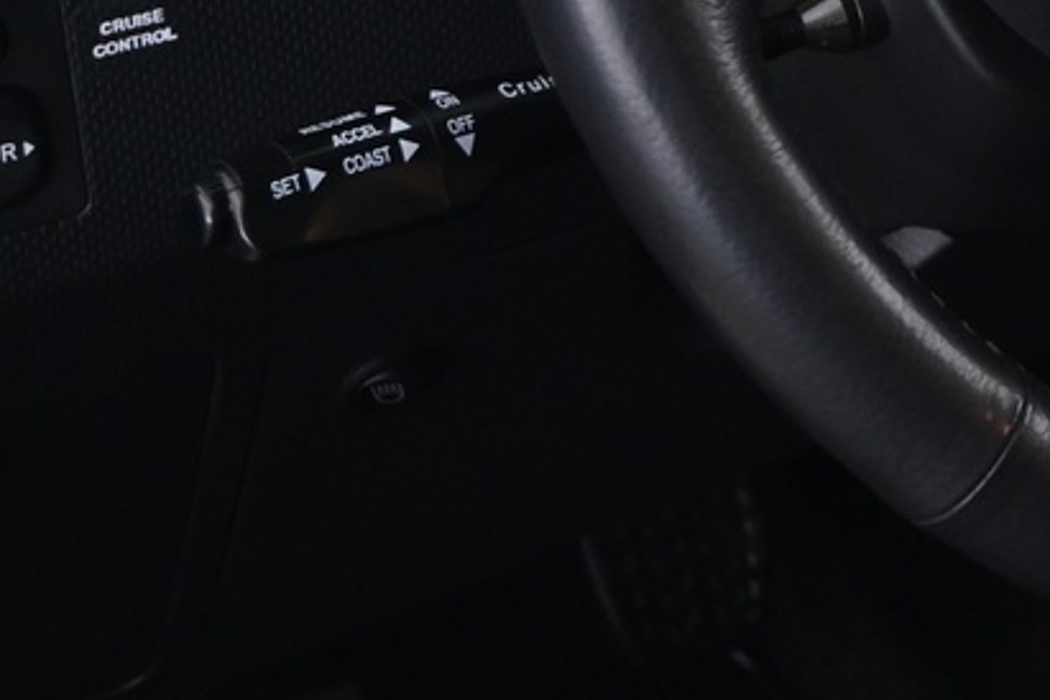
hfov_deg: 13.6
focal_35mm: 142
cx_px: 1584
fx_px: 4141
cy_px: -404
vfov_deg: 9.4
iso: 1600
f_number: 4.2
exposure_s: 1/10
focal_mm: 24
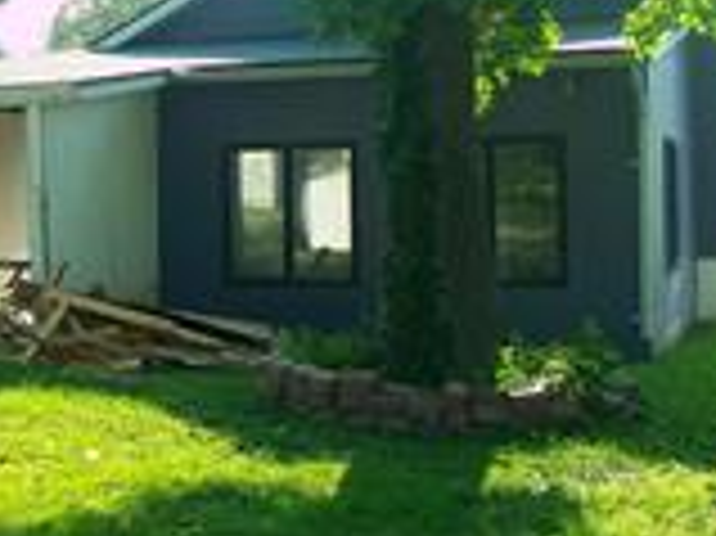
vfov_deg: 19.0
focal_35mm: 77
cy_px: 149
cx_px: 180
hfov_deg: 25.1
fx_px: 1591
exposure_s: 1/160
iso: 64
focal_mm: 7.54
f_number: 2.8
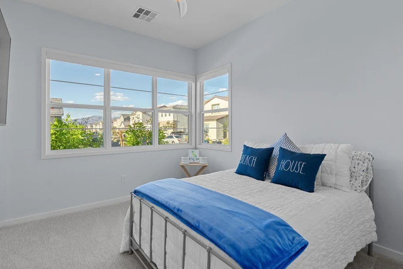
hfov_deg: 93.0
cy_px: 130
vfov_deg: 70.4
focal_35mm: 17
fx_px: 190
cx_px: 181
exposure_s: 1/25
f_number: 8
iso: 400
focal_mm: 10
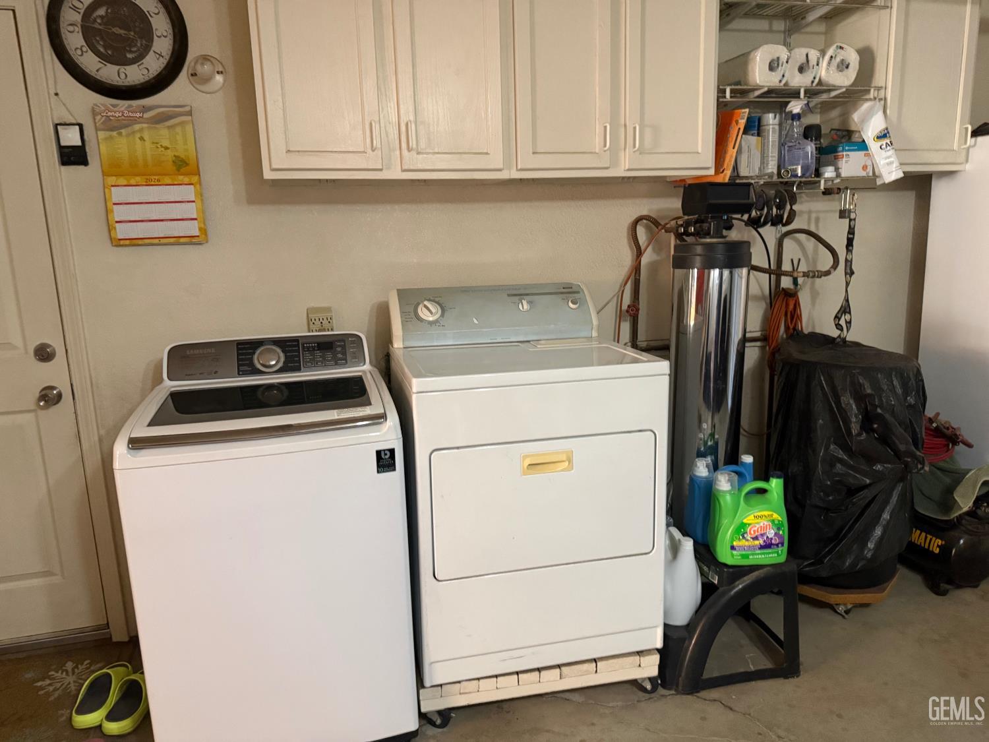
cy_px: 371
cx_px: 494
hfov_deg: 71.6
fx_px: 686
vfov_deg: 56.8
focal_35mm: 24
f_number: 1.78
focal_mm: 6.76
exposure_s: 1/40
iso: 800
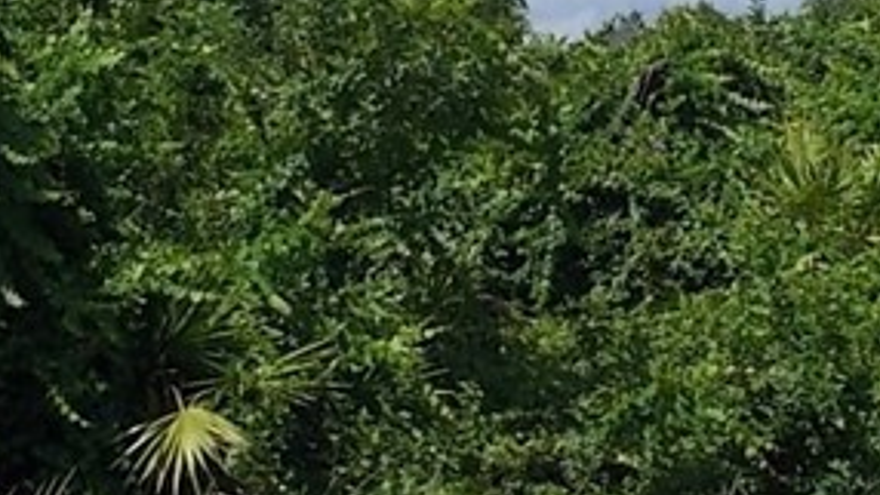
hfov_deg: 18.9
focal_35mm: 113
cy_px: 231
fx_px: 2637
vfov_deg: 10.7
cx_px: 455
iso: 80
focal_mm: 4.1
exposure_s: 1/1250
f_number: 3.3
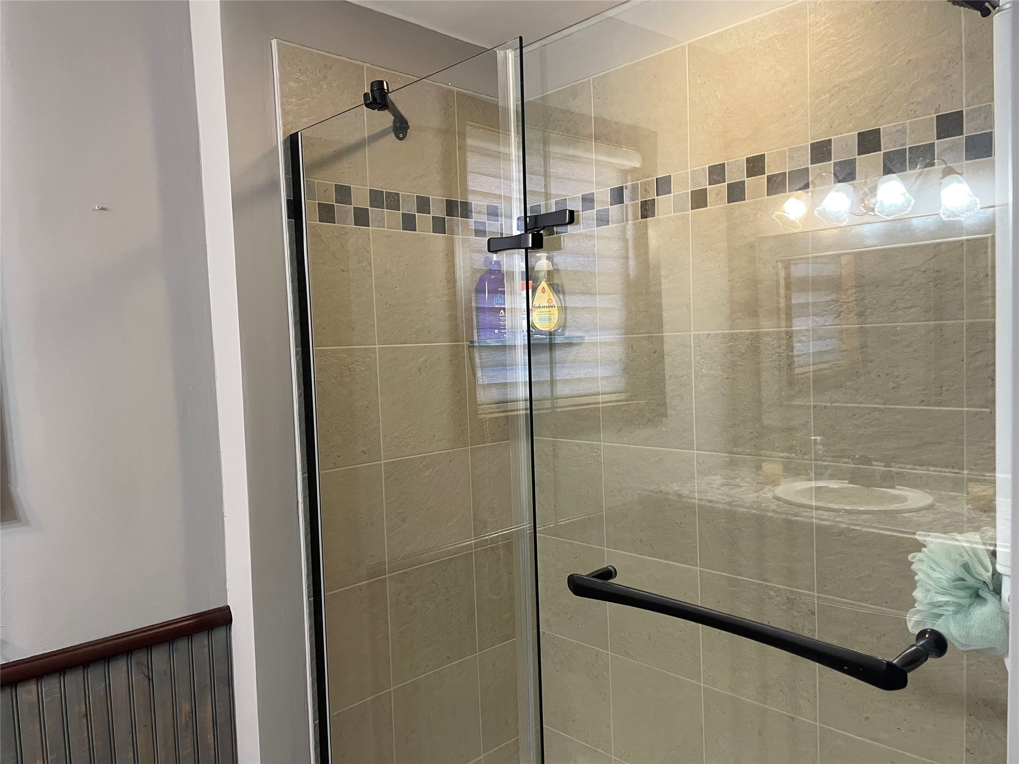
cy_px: 382
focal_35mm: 26
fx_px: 765
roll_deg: +1.6
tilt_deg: -2.7
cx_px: 510
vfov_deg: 53.1
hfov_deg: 67.3
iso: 160
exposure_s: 1/60
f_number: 1.6
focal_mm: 4.2
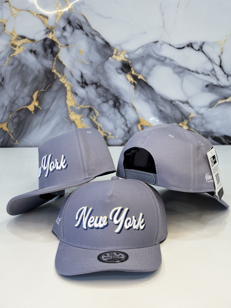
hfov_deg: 28.0
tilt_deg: -17.3
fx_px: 463
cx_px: 116
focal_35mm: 52
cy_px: 154
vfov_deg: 36.8
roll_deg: -1.5
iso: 50
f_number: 1.6
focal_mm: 5.96
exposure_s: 1/100
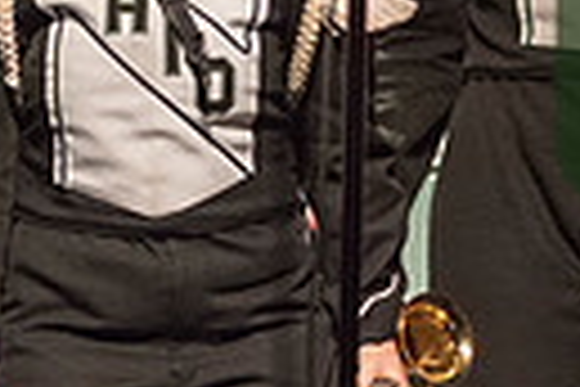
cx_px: 895
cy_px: 92
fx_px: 21748
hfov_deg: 1.5
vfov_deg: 1.0
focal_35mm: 1350
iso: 4000
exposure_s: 1/500
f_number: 2.8
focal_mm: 300
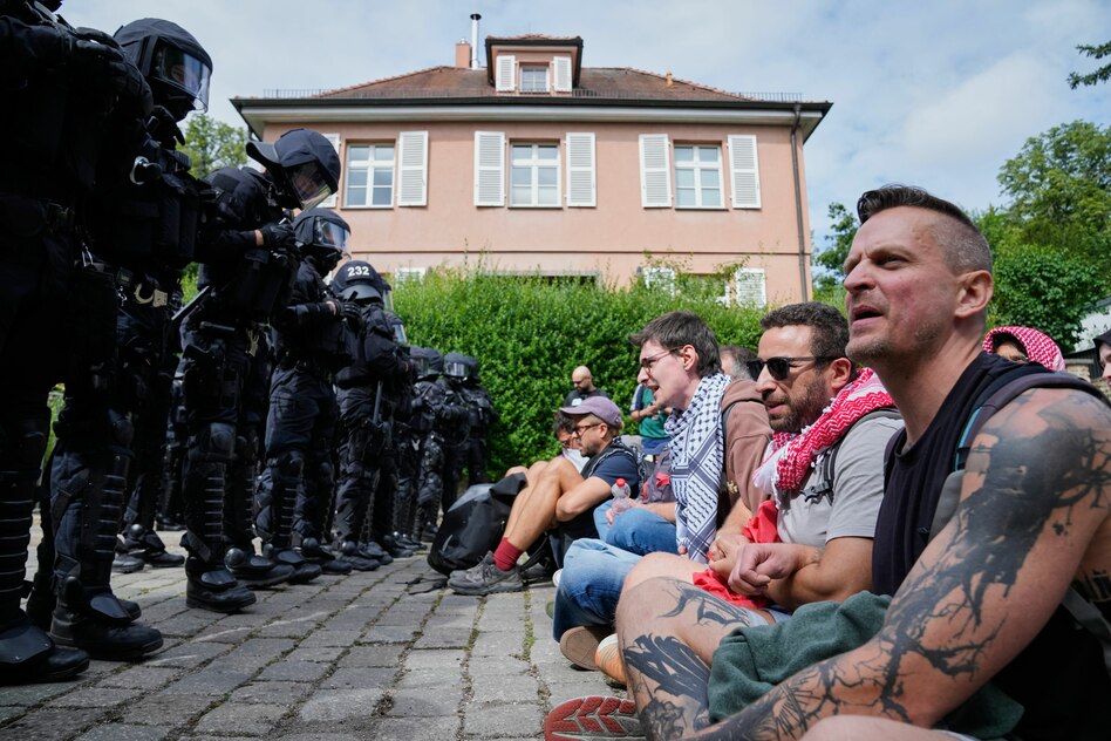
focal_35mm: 24
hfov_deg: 73.7
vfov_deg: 53.1
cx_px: 556
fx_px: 741
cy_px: 370
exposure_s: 1/1600
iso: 500
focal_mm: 24
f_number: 5
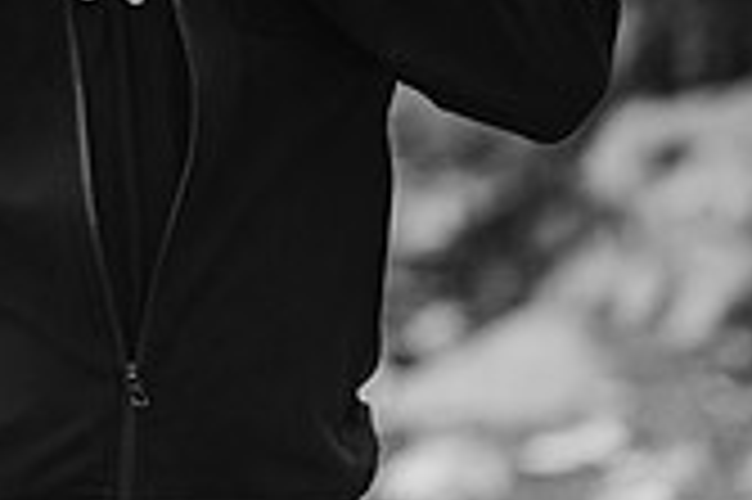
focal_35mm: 295
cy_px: -342
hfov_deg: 6.9
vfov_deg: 4.6
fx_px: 6156
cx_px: -266
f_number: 1.8
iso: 500
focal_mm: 85
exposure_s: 1/1000
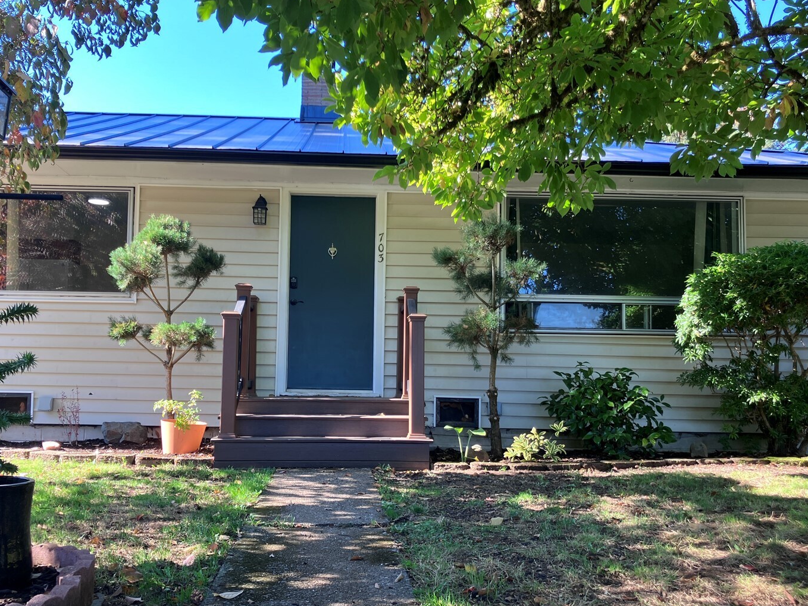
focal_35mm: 33
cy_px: 330
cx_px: 377
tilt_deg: +4.4
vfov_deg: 42.9
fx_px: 770
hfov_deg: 55.3
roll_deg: -1.5
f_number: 1.8
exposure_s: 1/121
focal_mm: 3.99
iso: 32
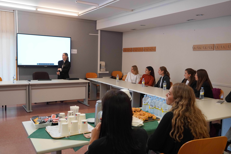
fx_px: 212
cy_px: 77
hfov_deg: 57.2
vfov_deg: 40.0
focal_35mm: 33
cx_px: 116
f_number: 4
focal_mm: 22
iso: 1600
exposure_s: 1/160
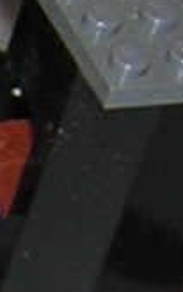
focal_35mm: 372
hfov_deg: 3.5
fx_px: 2958
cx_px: -373
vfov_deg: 5.6
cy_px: 290
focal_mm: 4.7
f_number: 2.6
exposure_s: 1/60.1
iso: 100
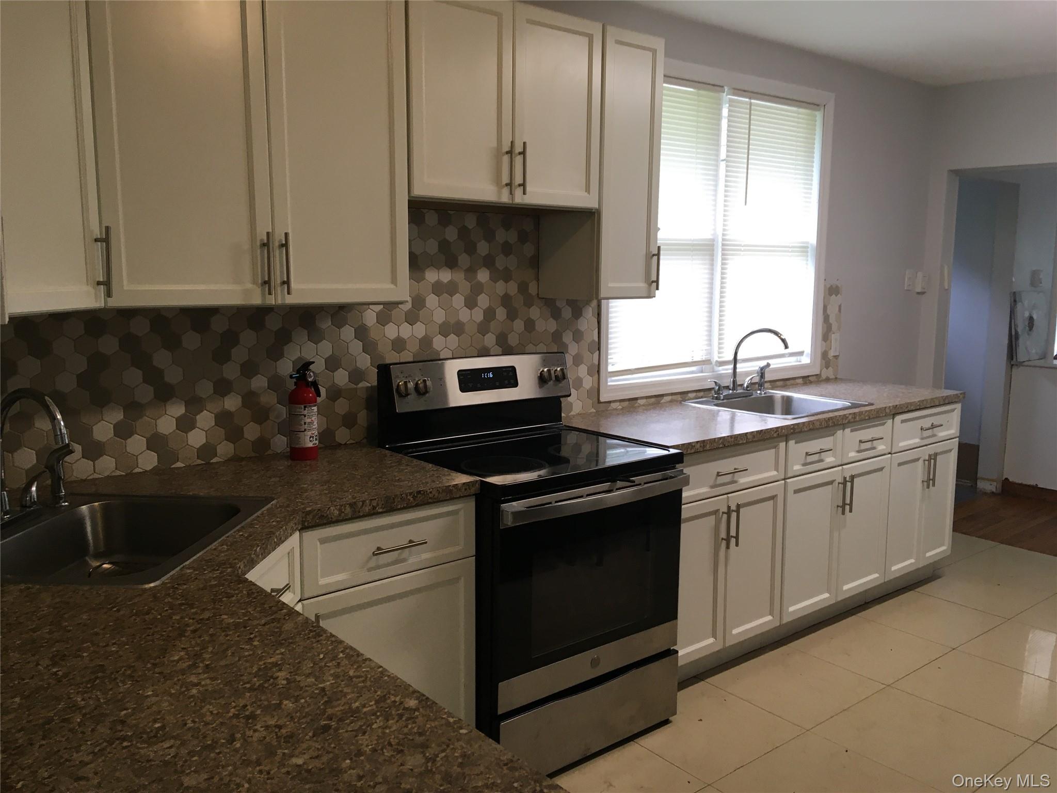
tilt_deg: -8.5
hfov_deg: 61.7
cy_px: 396
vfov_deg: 48.2
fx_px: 886
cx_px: 528
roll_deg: +0.4
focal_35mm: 29
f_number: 2.2
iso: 32
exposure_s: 1/30
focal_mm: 4.15
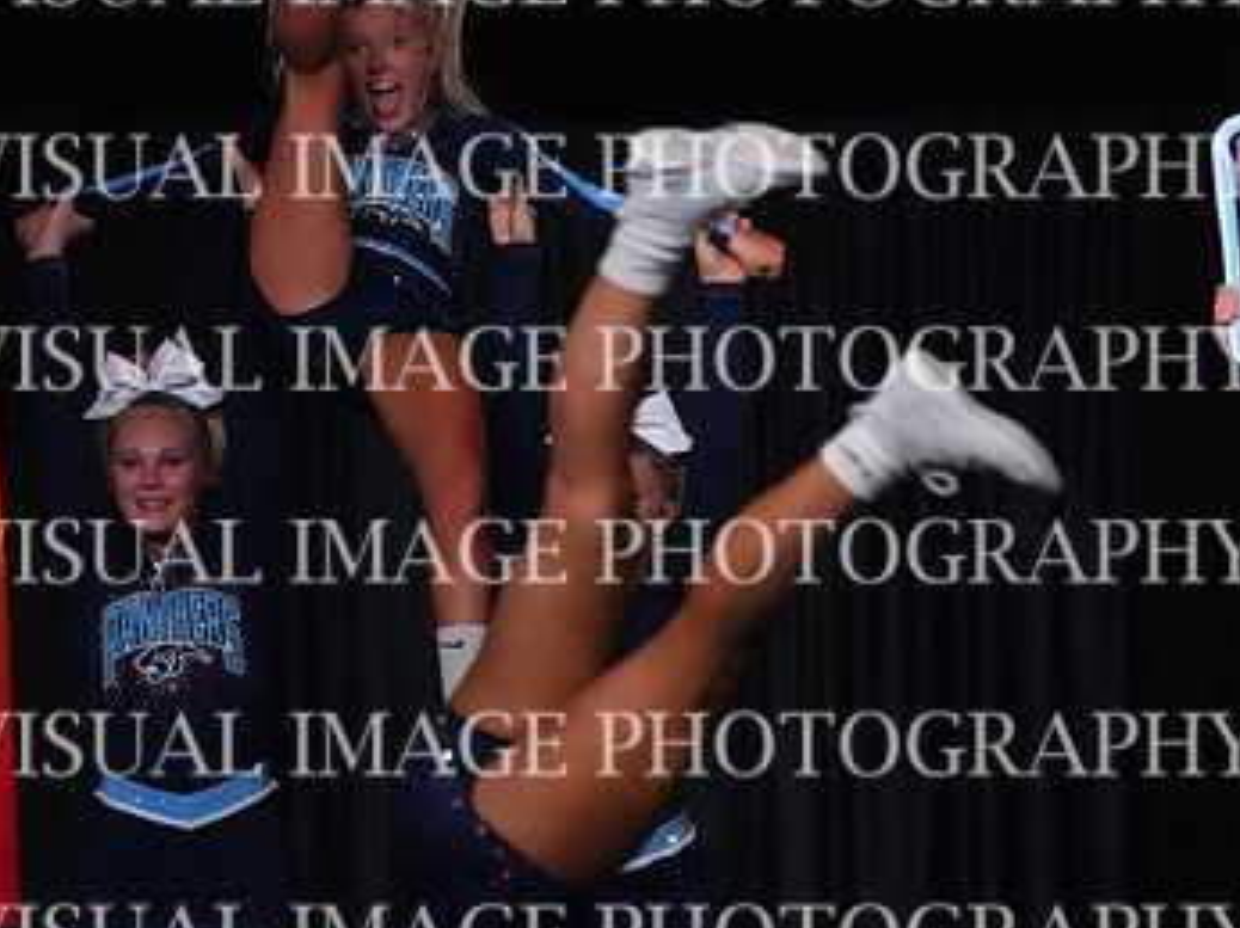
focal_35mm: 500
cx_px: 572
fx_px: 17898
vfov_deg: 3.0
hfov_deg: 4.0
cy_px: 455
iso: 16000
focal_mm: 310
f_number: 5.6
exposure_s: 1/1250
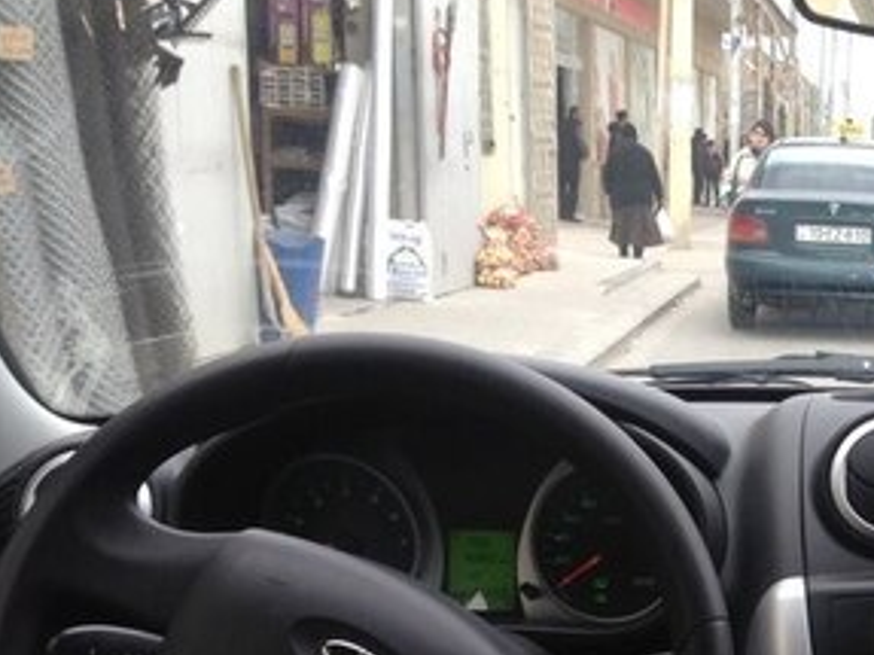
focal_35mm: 76
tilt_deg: -17.2
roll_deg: -1.5
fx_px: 1918
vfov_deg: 18.7
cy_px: 705
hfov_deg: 23.8
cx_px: 993
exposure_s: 1/40
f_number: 2.4
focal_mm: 4.12
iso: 64
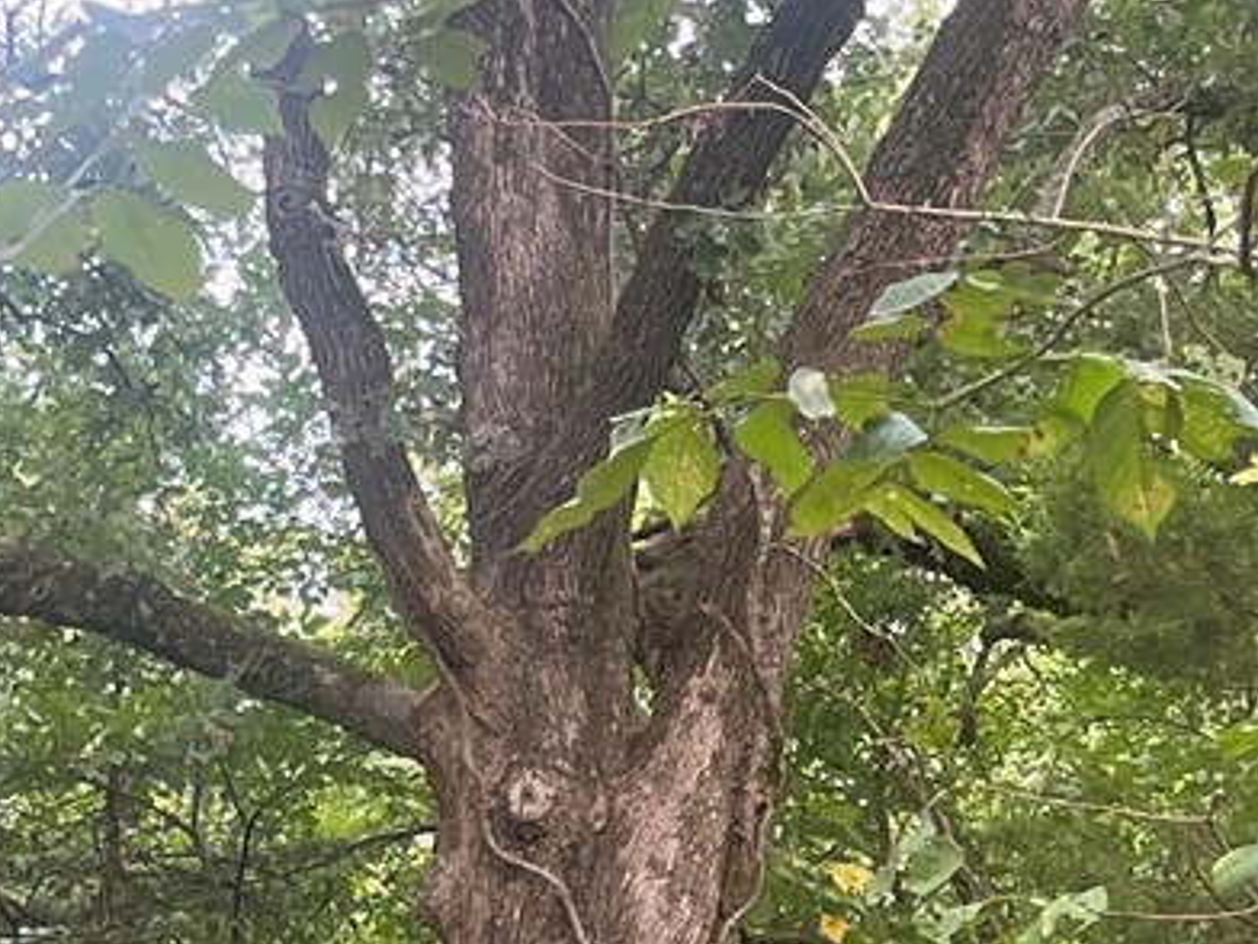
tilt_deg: -1.6
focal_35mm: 136
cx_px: -536
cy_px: 1692
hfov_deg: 13.8
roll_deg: +0.5
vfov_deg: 10.3
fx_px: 4942
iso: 80
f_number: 1.6
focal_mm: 5.1
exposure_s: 1/122
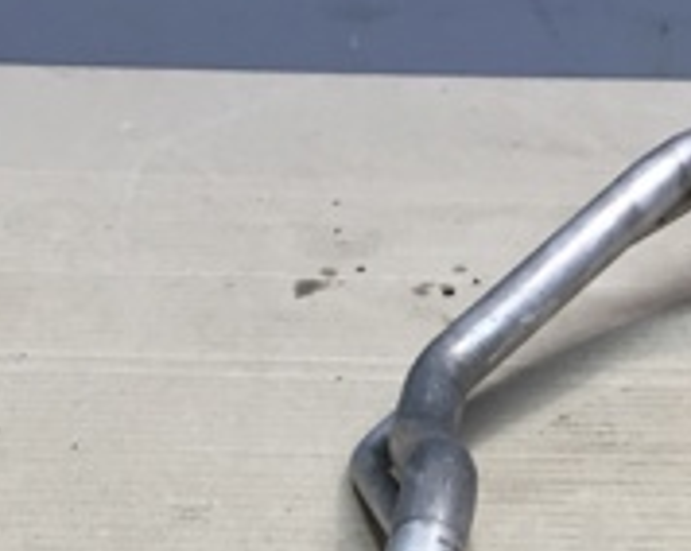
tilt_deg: -32.3
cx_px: 466
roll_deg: -2.6
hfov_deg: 18.8
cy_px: 664
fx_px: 2084
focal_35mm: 102
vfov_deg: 14.6
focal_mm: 4.15
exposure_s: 1/33
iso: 50
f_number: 2.2
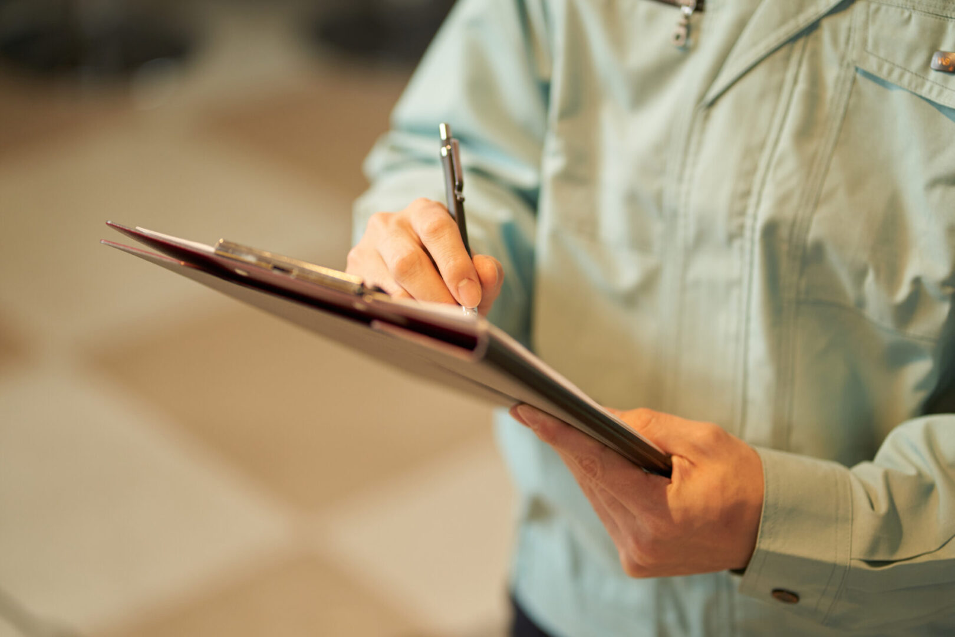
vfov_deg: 16.1
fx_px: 2255
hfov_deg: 23.9
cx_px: 478
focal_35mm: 85
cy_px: 318
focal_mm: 85
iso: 400
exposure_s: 1/100
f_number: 1.8
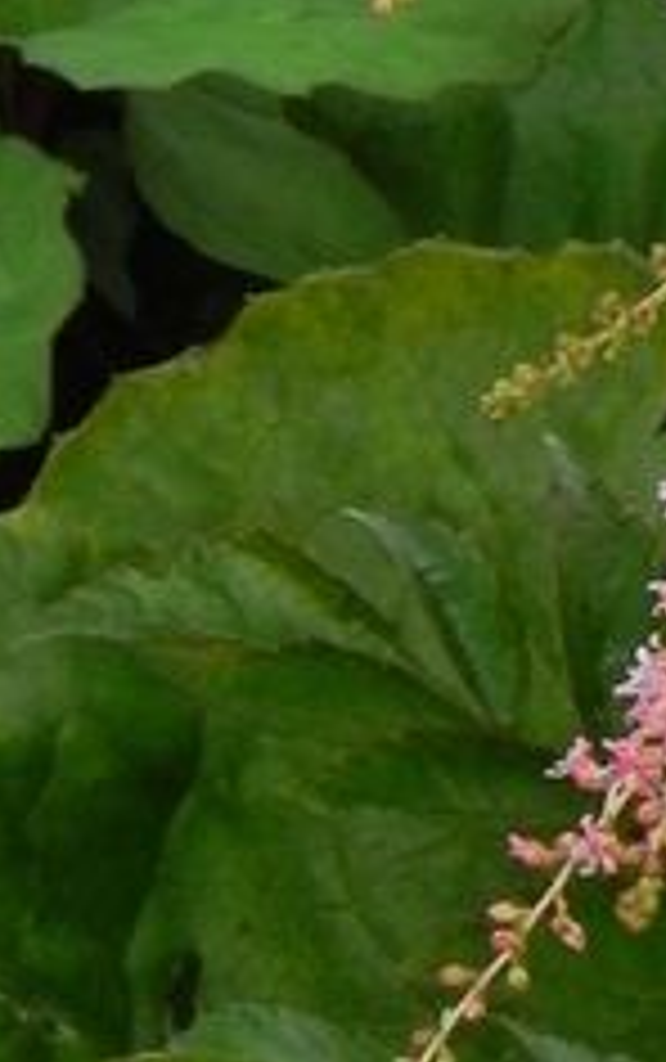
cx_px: 1130
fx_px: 14978
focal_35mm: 517
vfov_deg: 4.0
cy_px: -374
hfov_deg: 2.5
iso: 160
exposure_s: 1/80
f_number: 8
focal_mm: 25.7
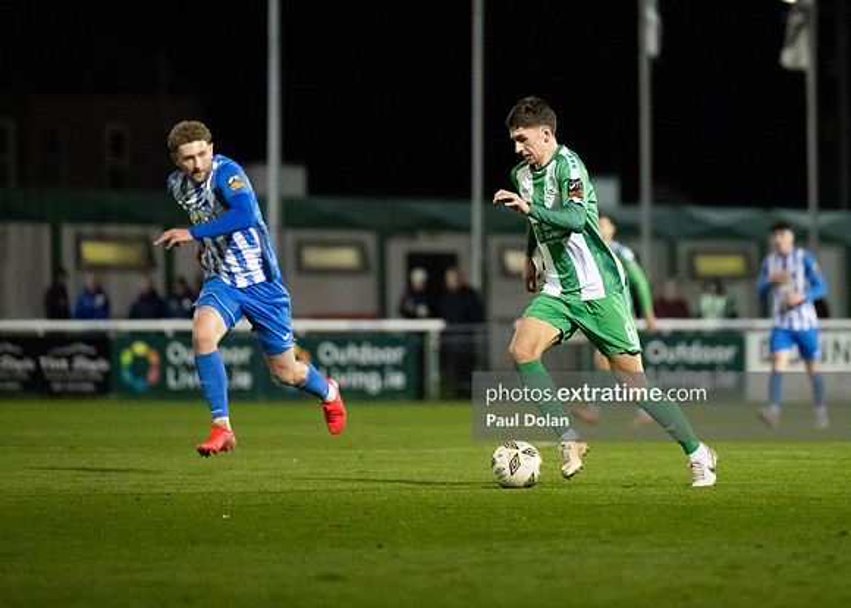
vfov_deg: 4.3
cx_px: 650
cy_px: 177
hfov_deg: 6.1
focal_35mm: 331
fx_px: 8008
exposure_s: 1/1250
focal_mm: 200
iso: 8000
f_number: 2.8
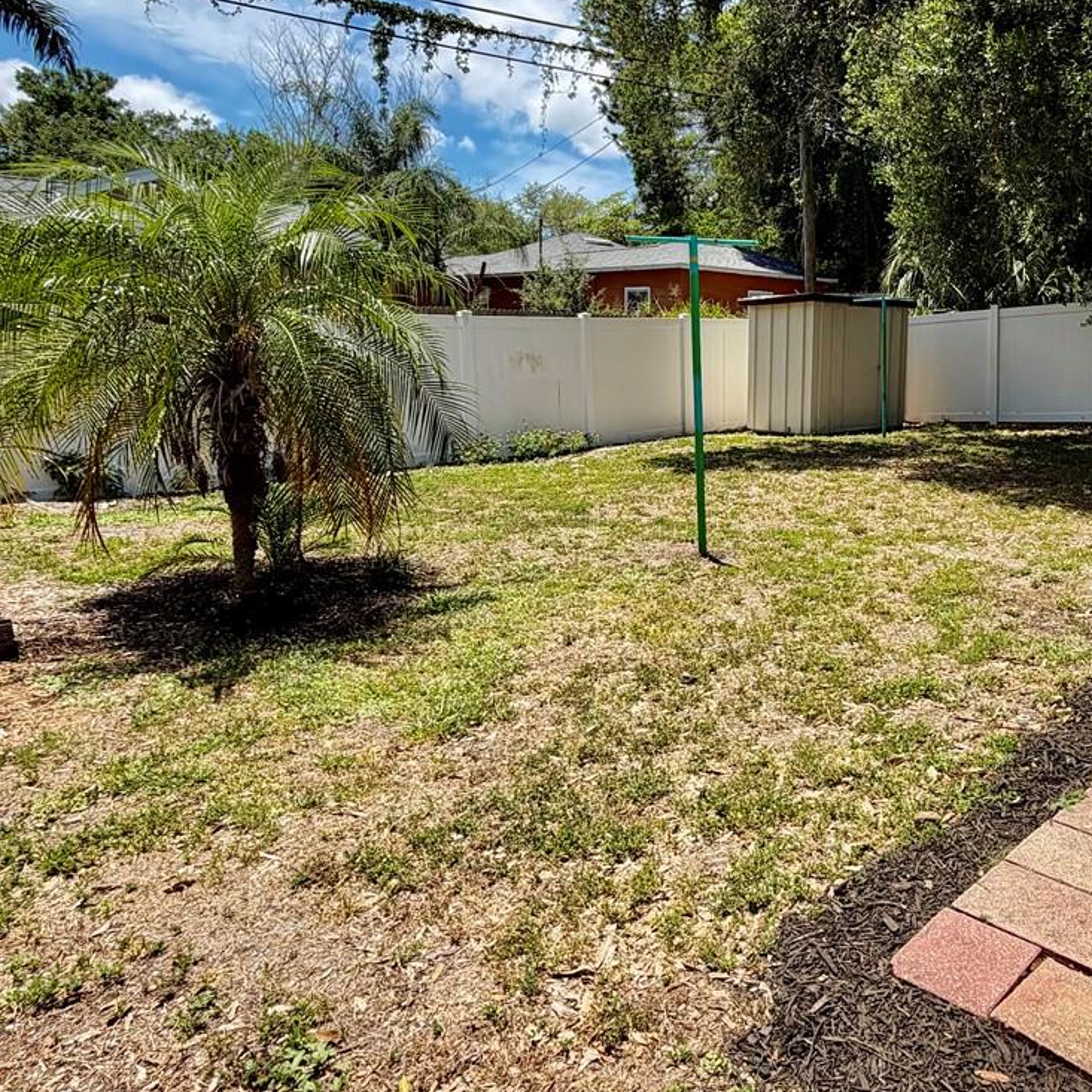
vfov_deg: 58.6
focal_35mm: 27
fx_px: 964
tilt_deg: -5.6
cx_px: 816
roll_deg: -1.8
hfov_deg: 56.2
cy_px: 442
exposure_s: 1/830
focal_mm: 2.22
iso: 20
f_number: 2.2
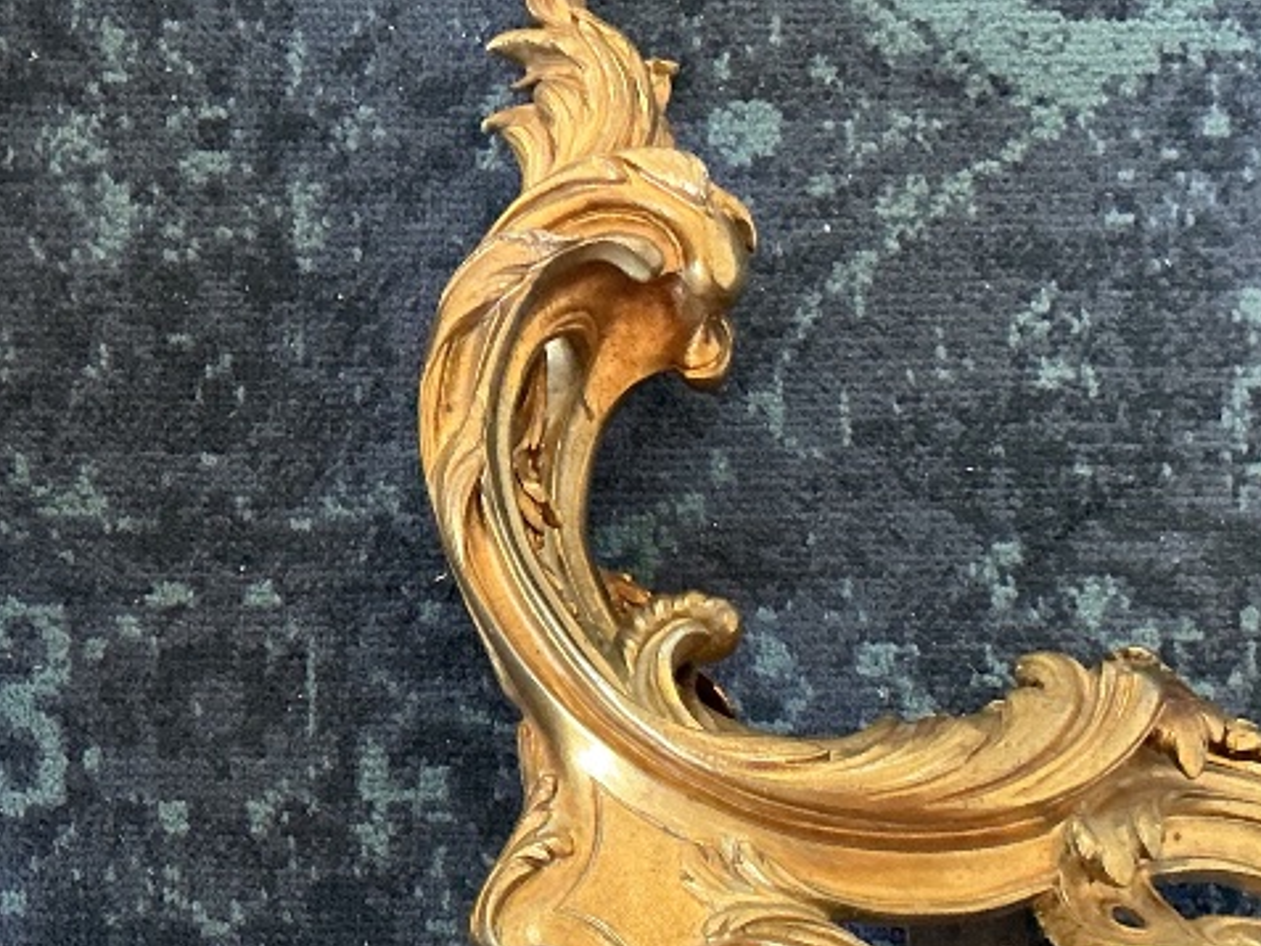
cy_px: 750
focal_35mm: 73
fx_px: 2660
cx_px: 219
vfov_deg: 20.0
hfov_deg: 26.1
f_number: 1.8
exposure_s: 1/40
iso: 200
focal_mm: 3
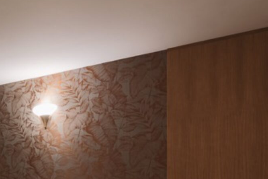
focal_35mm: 43
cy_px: 186
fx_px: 320
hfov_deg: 35.6
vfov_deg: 28.9
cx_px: -53
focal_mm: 14
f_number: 9
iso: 200
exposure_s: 1
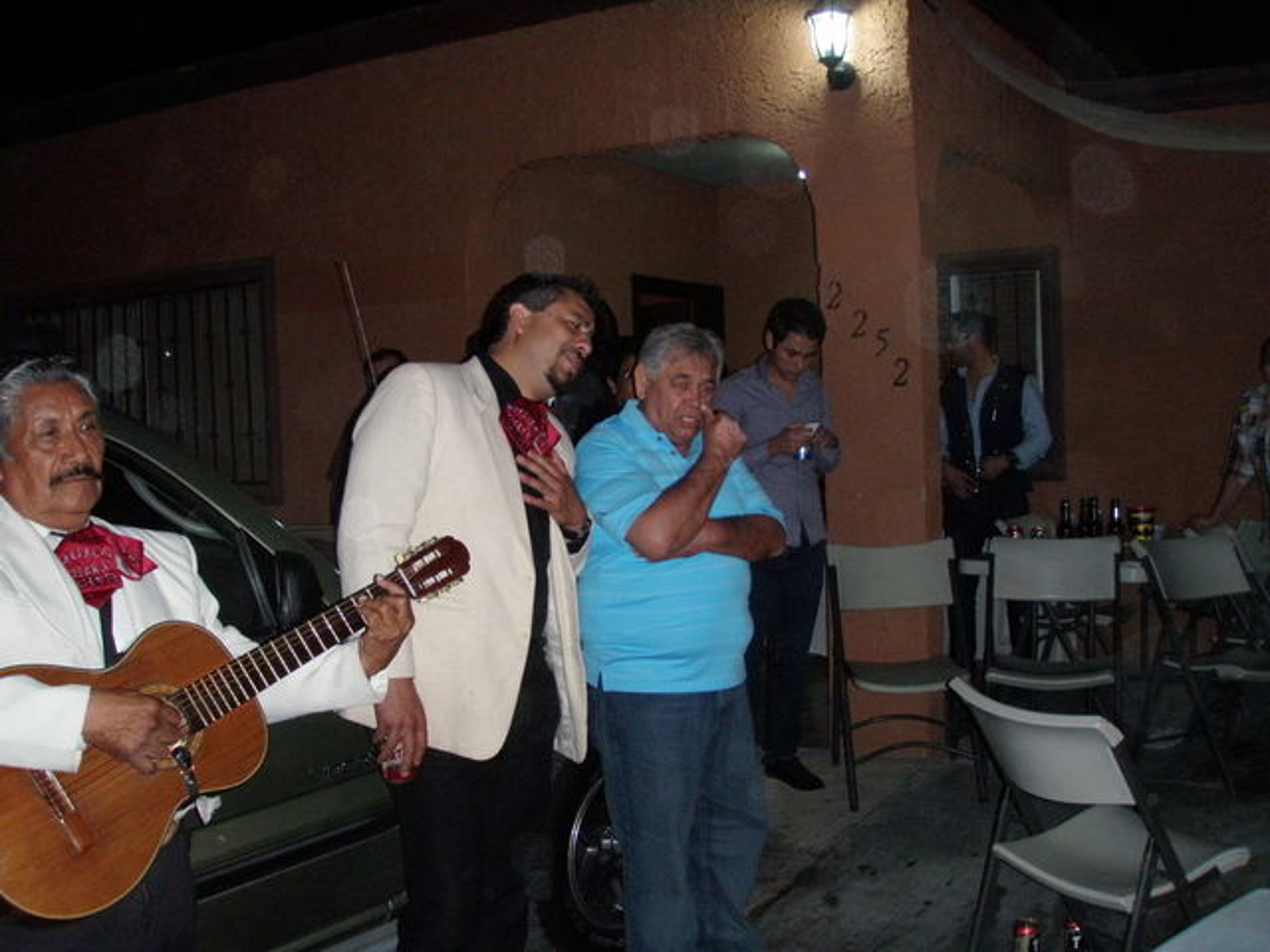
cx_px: 635
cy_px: 476
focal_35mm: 38
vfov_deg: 37.7
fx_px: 1394
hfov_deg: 49.0
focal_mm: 6.7
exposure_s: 1/30
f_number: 3.5
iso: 320
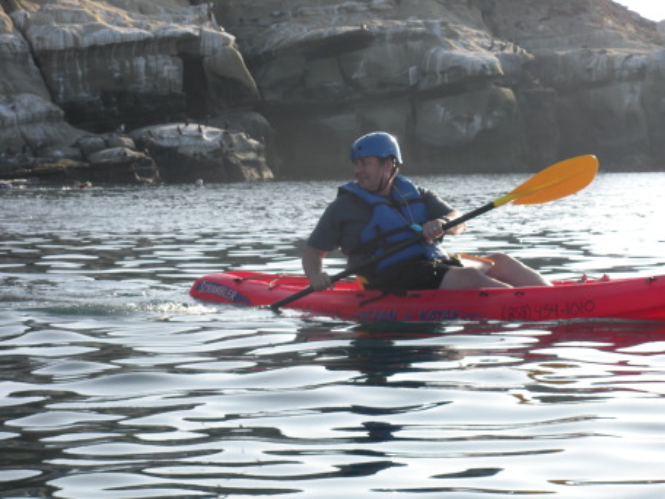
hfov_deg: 19.6
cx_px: 332
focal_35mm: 100
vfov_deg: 14.8
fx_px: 1921
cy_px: 250
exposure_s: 1/205
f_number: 5
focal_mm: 17.4
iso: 64
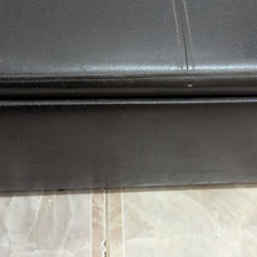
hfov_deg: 34.6
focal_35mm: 49
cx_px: 148
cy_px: 98
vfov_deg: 34.5
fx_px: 412
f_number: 1.85
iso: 2374
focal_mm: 6.81
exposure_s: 1/60
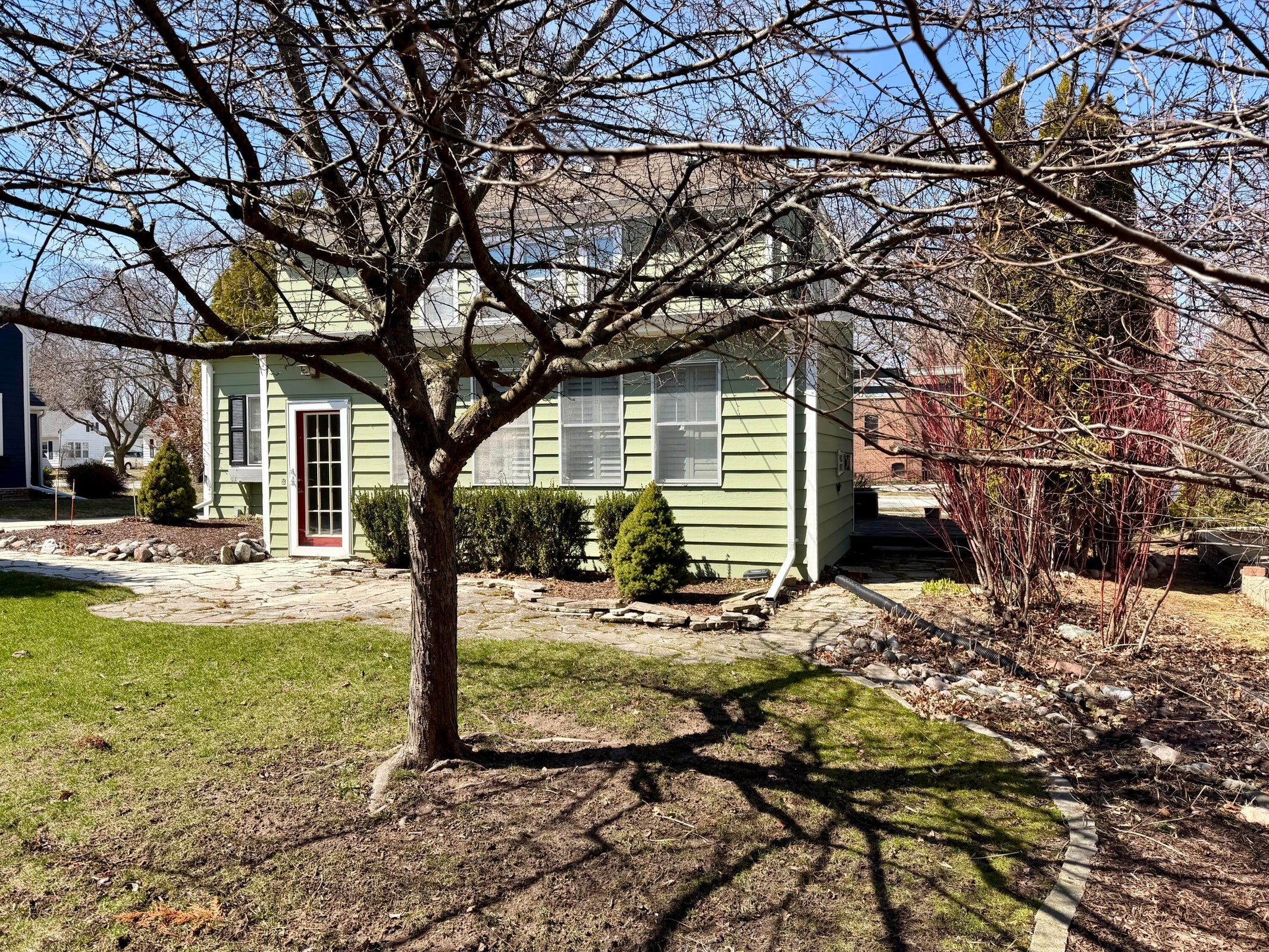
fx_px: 880
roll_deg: +0.9
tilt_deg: -1.1
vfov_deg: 56.8
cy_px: 476
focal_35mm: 24
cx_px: 634
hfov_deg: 71.6
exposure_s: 1/2525
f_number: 1.78
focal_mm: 6.76
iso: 80
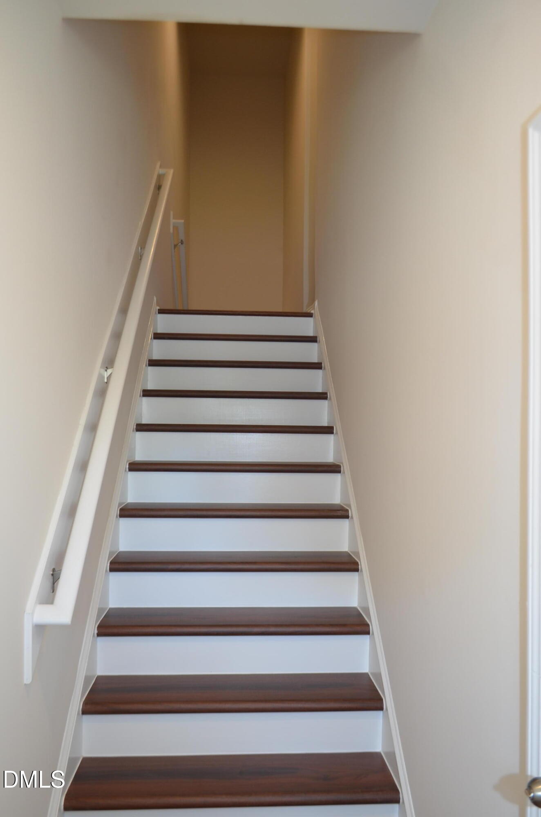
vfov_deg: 67.5
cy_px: 408
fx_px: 612
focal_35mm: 27
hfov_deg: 47.7
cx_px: 270
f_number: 3.5
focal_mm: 18
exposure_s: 1/30
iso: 400
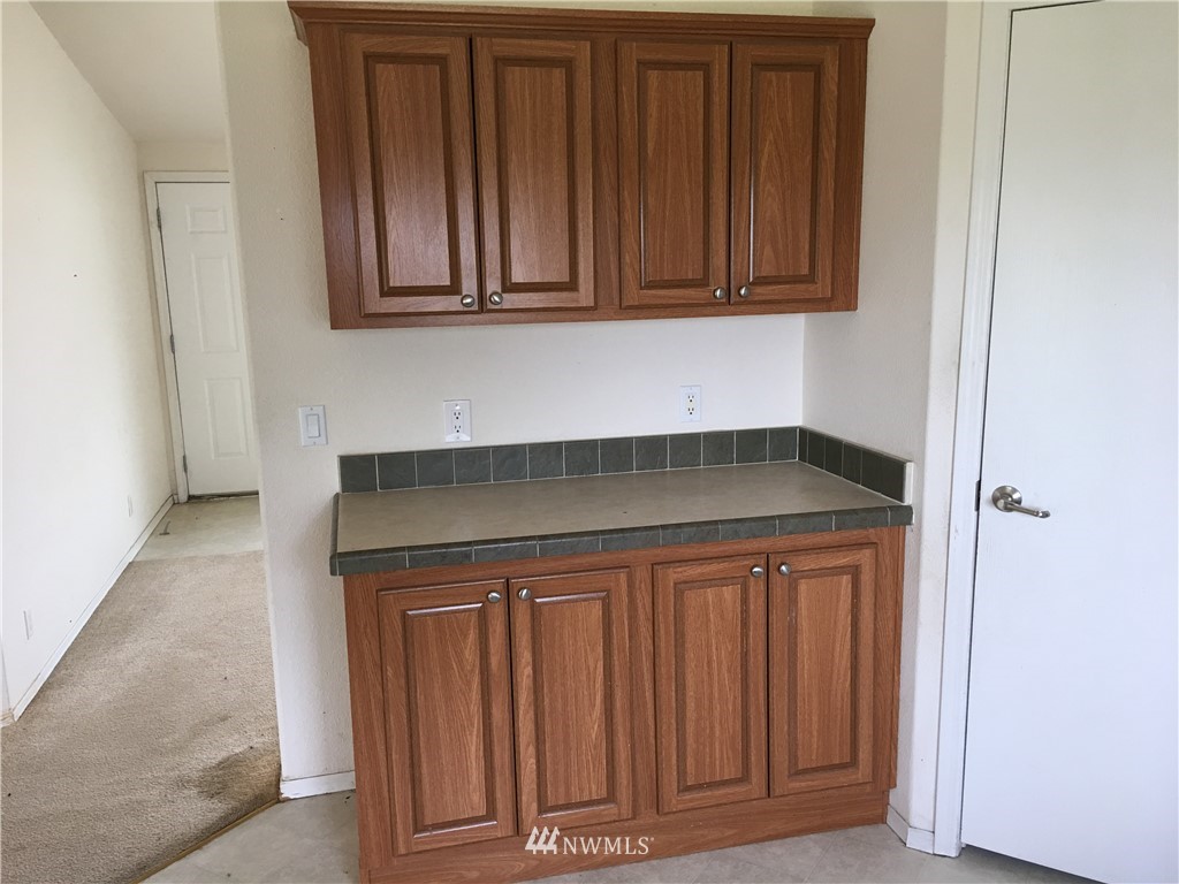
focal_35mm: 29
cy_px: 442
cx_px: 590
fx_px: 988
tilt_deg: -10.2
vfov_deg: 48.2
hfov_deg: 61.7
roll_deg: +1.3
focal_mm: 4.15
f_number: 2.2
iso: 25
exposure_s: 1/30
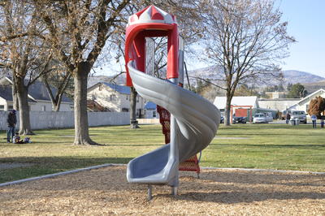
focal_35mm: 52
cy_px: 108
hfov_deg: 37.9
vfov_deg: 25.7
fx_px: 474
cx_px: 162
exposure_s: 1/250
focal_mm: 35
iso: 200
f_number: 8
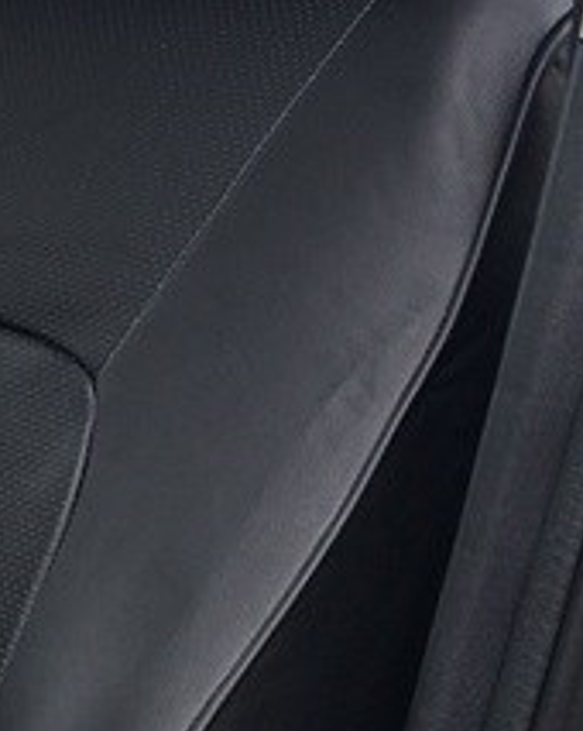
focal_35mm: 110
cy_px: 395
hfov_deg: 12.4
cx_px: -559
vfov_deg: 17.5
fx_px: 2376
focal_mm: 4.12
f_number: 2.2
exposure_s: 1/145
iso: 32
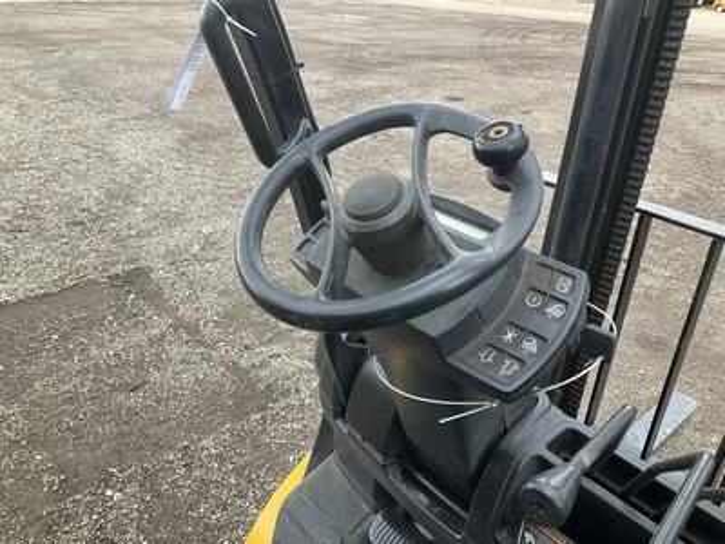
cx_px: 362
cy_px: 272
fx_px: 607
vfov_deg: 48.2
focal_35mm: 29
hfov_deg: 61.7
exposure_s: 1/122
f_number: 1.8
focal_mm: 3
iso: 32
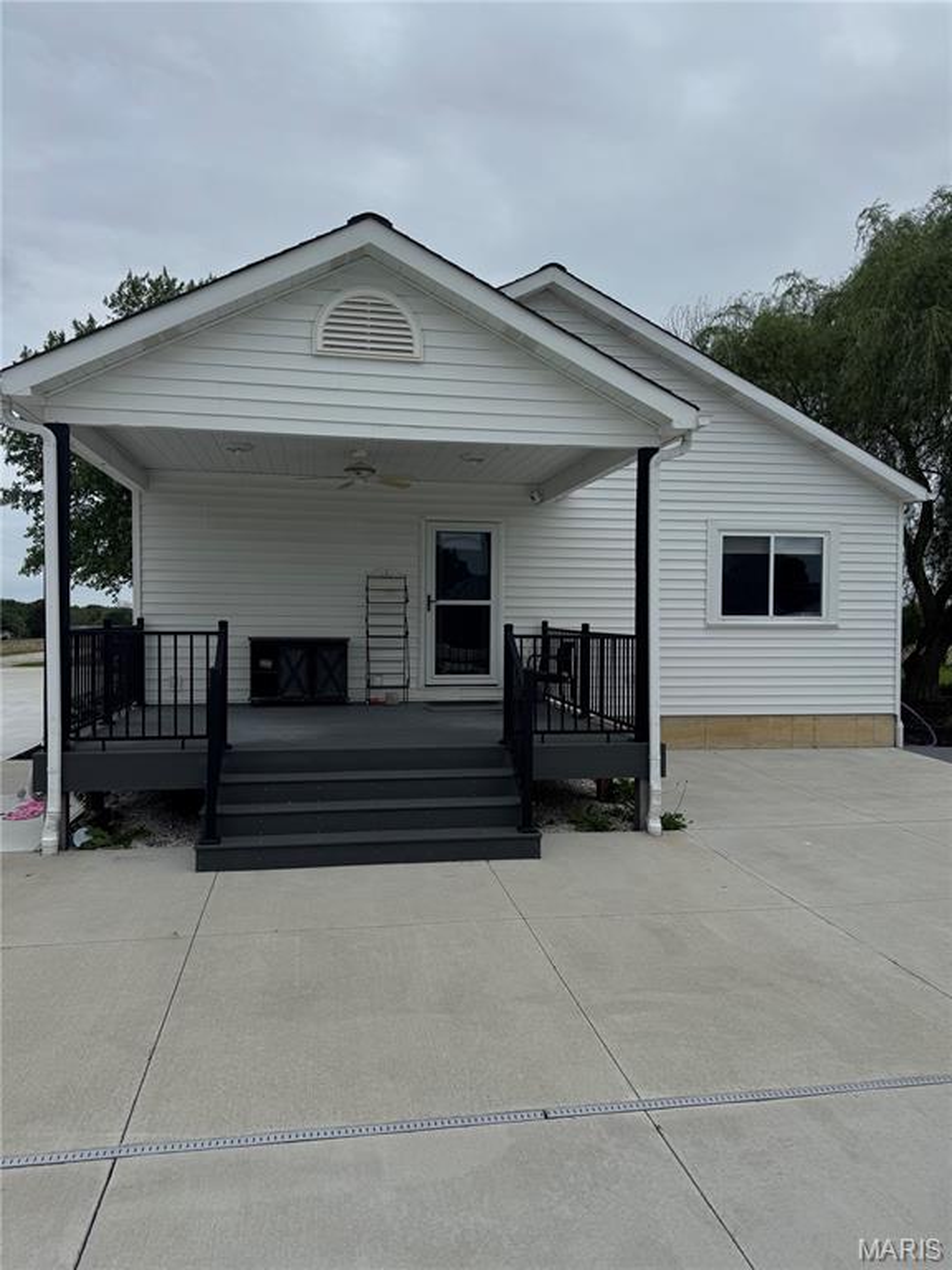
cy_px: 635
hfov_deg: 56.8
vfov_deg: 71.6
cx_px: 476
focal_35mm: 24
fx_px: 880
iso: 80
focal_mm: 6.76
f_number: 1.78
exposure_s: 1/7937
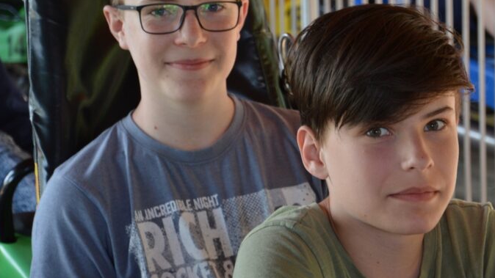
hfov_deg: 14.5
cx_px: 335
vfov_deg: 8.2
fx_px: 1942
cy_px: 143
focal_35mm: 148
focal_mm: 62
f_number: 5.3
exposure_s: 1/60
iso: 560
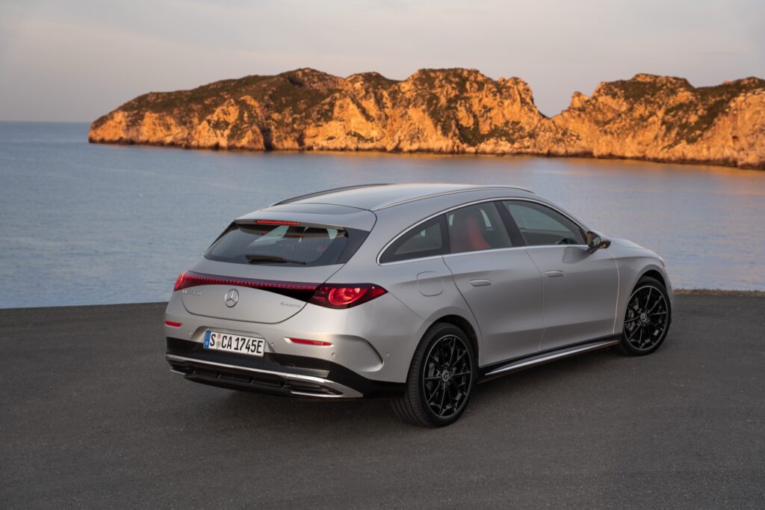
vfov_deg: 24.4
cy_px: 255
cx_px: 382
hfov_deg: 36.0
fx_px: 1179
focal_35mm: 56
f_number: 5
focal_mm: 55.5
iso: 125
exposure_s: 1/100
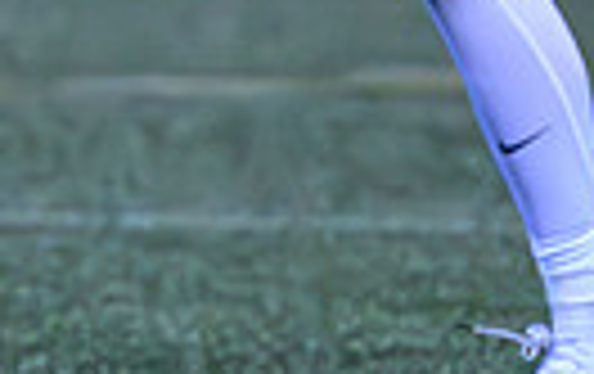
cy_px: -85
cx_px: 103
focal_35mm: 1072
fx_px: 17384
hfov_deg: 2.0
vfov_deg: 1.2
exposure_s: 1/1000
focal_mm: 150
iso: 16000
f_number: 4
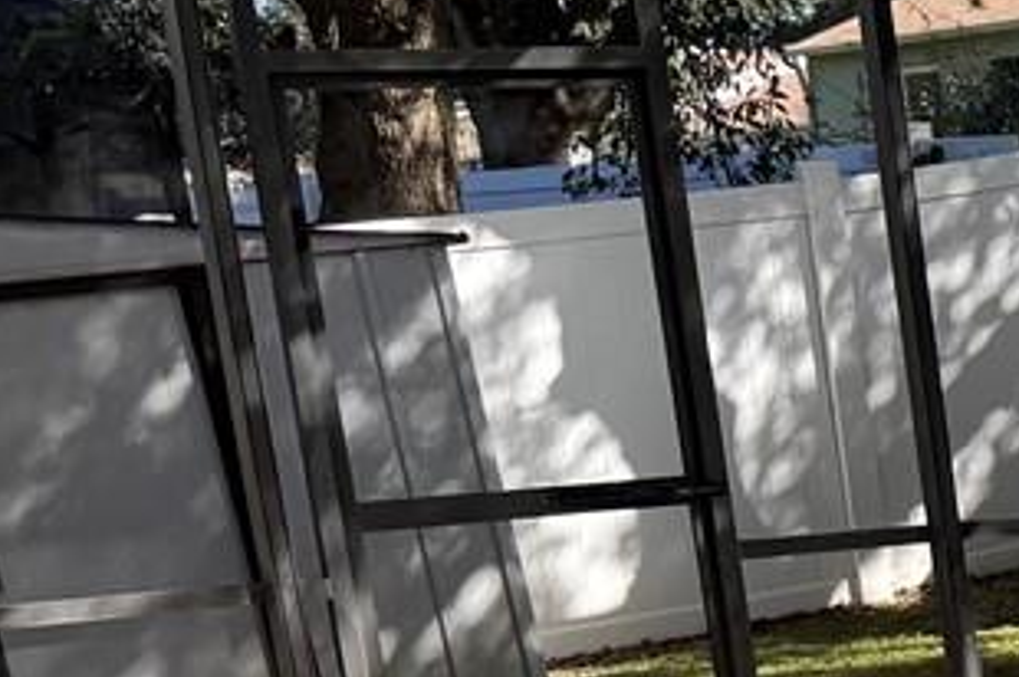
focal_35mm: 129
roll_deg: +2.4
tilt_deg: -12.8
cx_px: 2561
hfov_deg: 12.2
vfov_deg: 10.2
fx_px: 3648
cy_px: 1025
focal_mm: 6.76
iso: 80
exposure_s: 1/700
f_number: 1.78
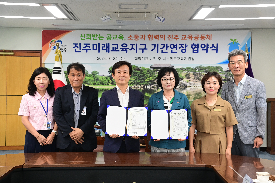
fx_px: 496
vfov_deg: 20.9
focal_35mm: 65
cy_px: 92
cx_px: 138
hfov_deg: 31.0
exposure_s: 1/250
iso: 5000
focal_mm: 65
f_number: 6.3
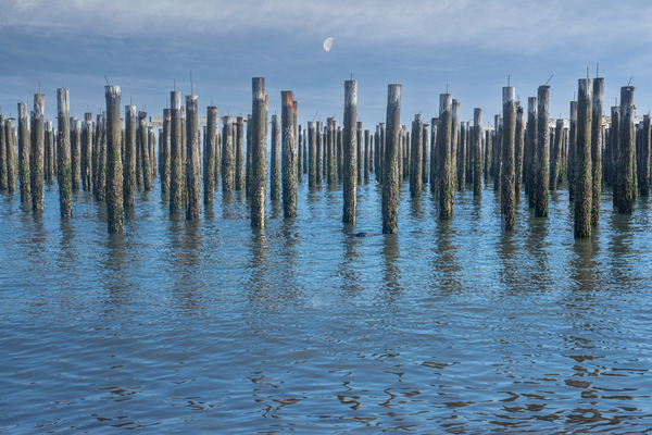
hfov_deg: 39.6
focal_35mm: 50
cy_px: 218
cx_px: 326
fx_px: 905
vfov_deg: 27.0
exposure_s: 1/40
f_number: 8
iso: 64
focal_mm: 50
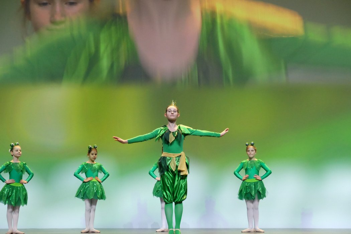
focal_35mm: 74
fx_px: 721
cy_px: 117
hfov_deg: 27.3
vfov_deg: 18.4
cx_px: 176
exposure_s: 1/180
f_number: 5.6
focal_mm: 49.4
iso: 5000
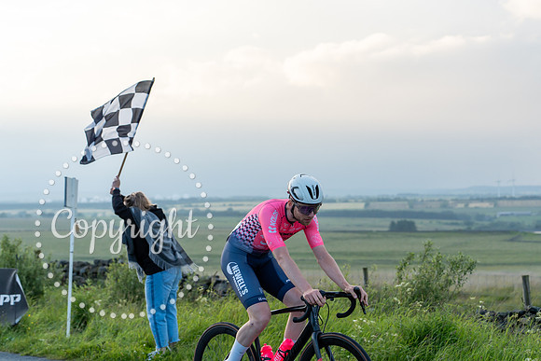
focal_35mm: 70
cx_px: 270
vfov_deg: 19.5
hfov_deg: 28.8
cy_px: 180
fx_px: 1052
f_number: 4.5
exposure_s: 1/1250
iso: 400
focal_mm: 70
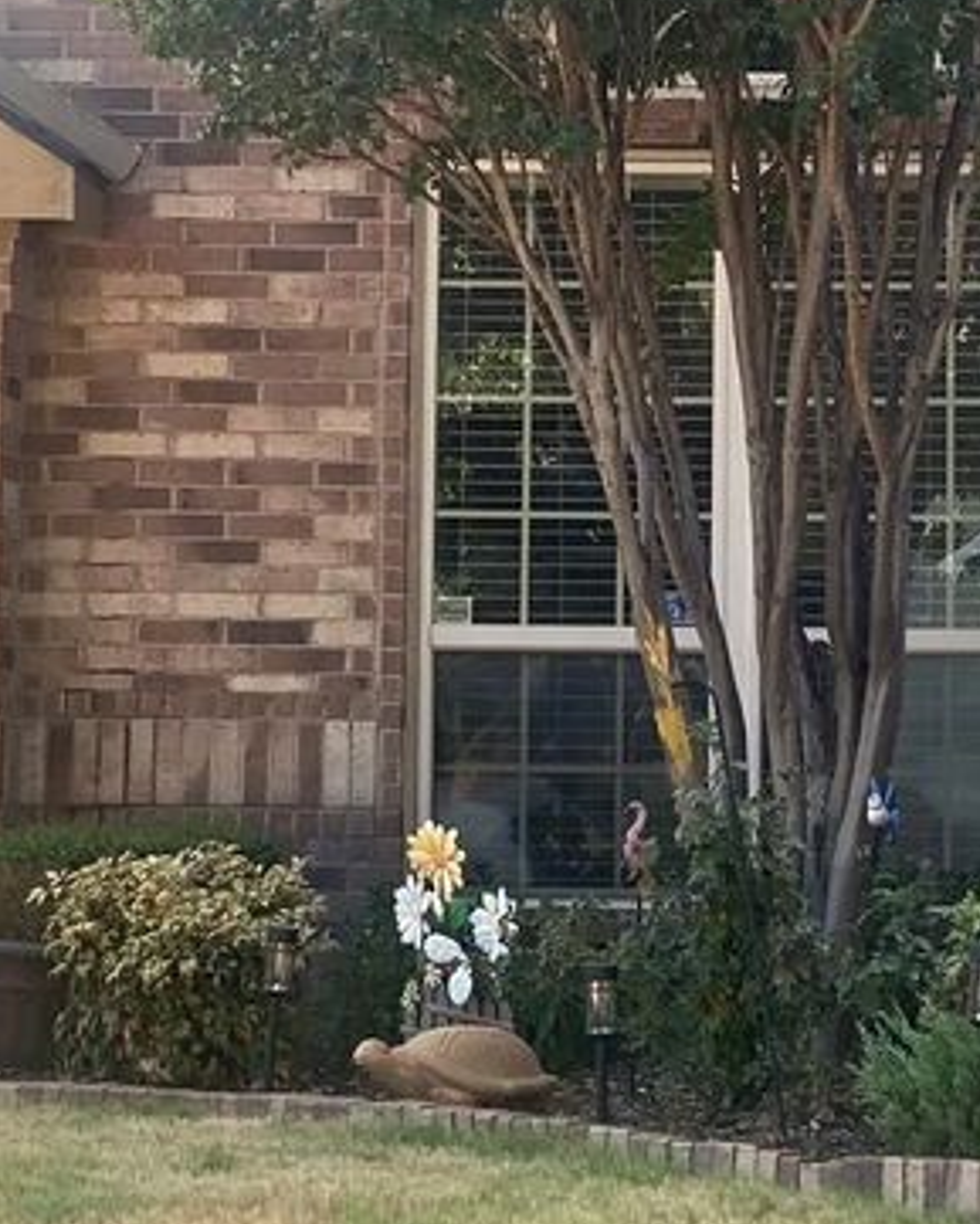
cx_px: 726
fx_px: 5219
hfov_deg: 10.7
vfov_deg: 13.4
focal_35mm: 144
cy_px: 383
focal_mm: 6
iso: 20
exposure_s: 1/122
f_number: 2
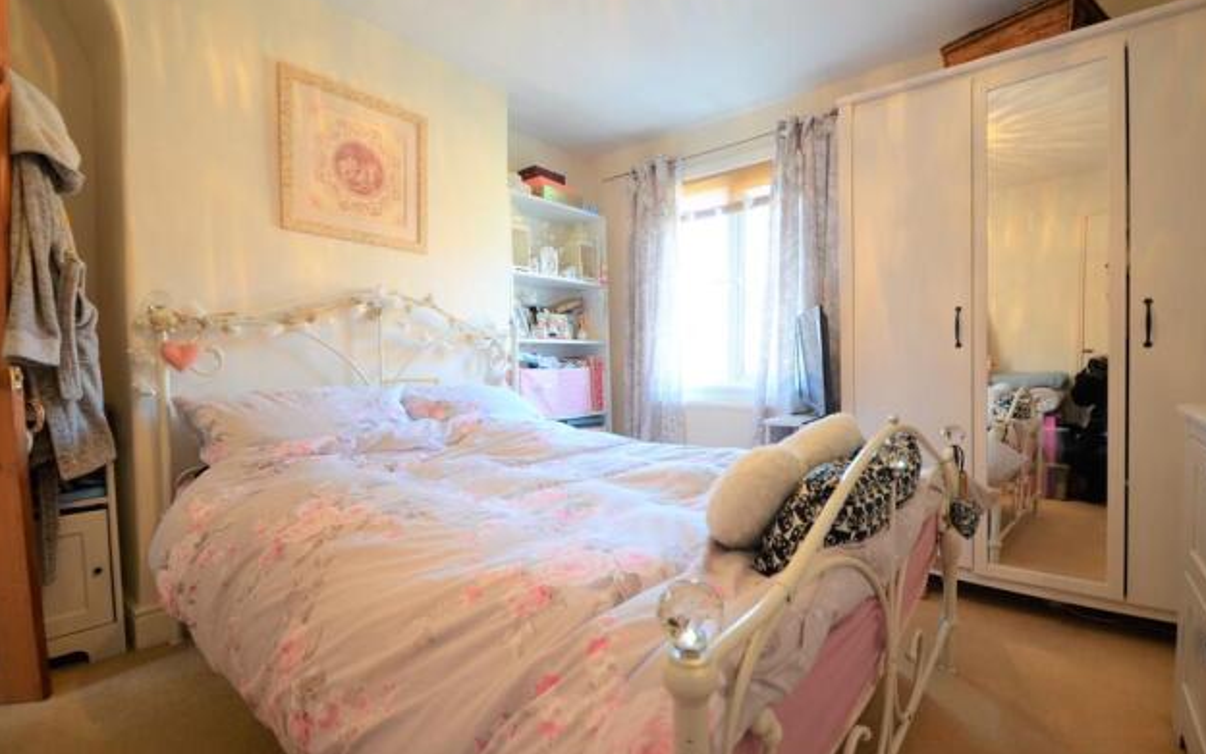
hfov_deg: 97.8
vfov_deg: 71.3
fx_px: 526
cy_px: 388
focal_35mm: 16
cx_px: 614
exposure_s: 1/50
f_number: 4
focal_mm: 10
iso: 800
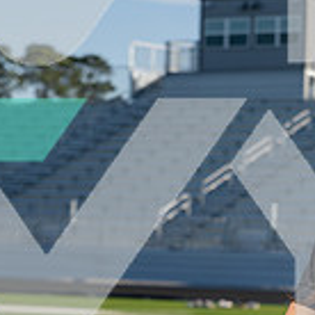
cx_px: 429
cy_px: 220
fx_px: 2213
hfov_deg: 8.0
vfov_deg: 8.1
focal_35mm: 215
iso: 100
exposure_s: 1/250
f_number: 8
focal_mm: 60
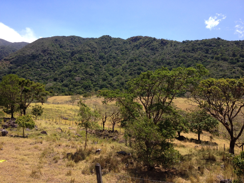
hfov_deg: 52.6
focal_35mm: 35
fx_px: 247
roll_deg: +0.1
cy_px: 92
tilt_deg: +3.4
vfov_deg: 40.7
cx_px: 122
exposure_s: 1/1082
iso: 50
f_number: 2.4
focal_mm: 4.28
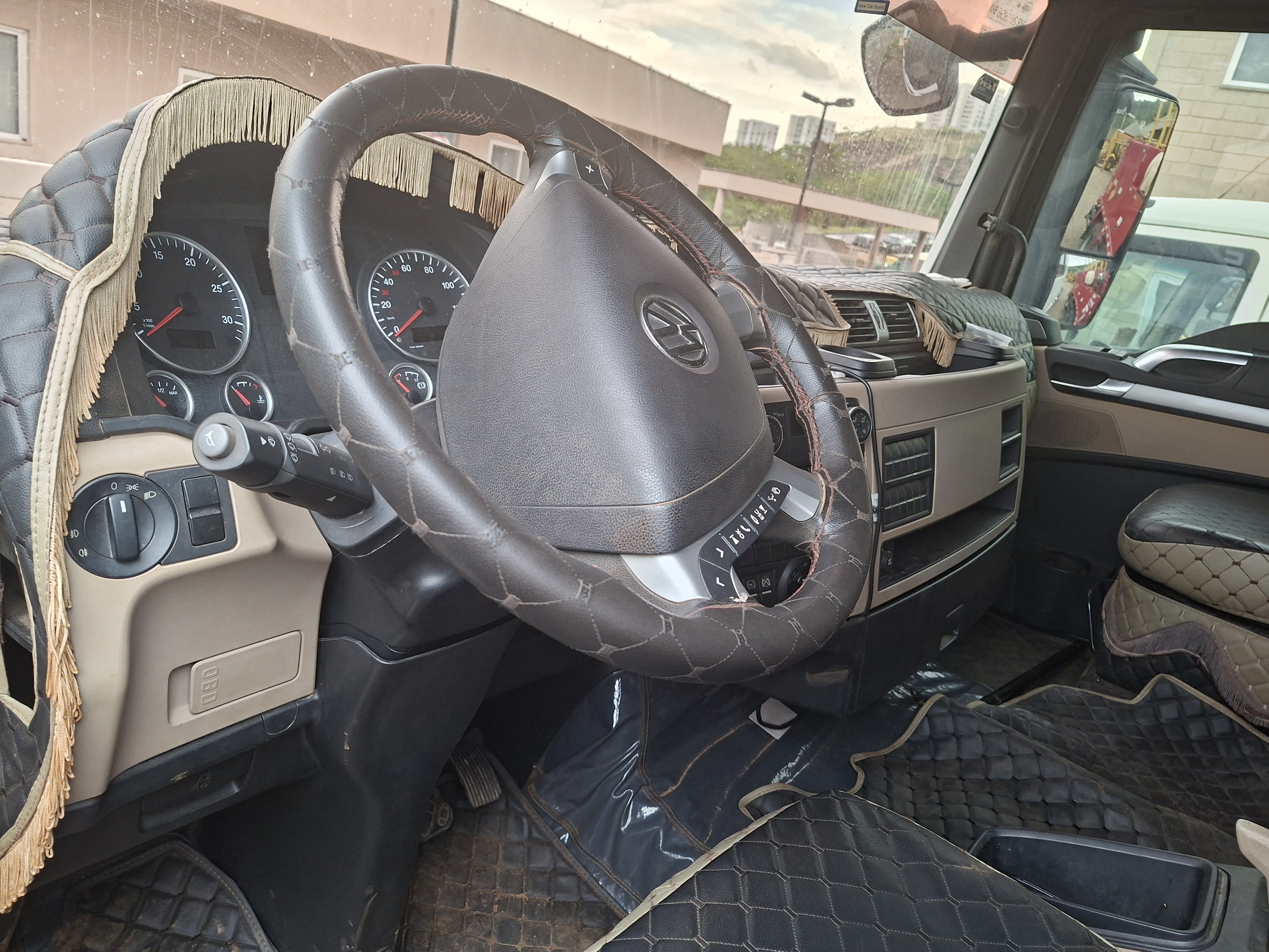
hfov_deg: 73.9
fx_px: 843
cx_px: 634
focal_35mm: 23
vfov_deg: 58.9
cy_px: 476
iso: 250
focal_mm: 5.54
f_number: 1.8
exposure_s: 1/120
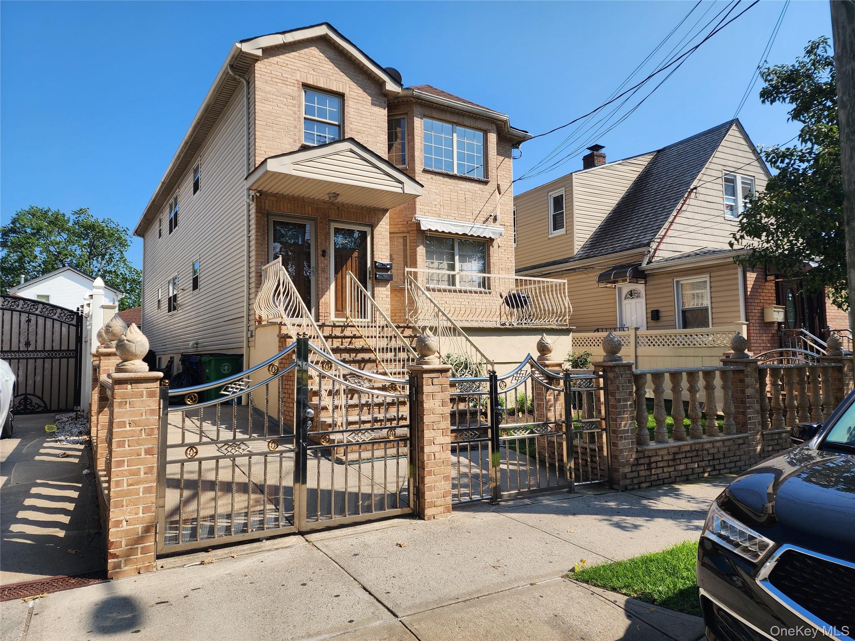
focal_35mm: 23
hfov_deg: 73.9
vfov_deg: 58.9
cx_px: 428
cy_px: 320
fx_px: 568
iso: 12
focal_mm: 6.4
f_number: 1.8
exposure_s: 1/902
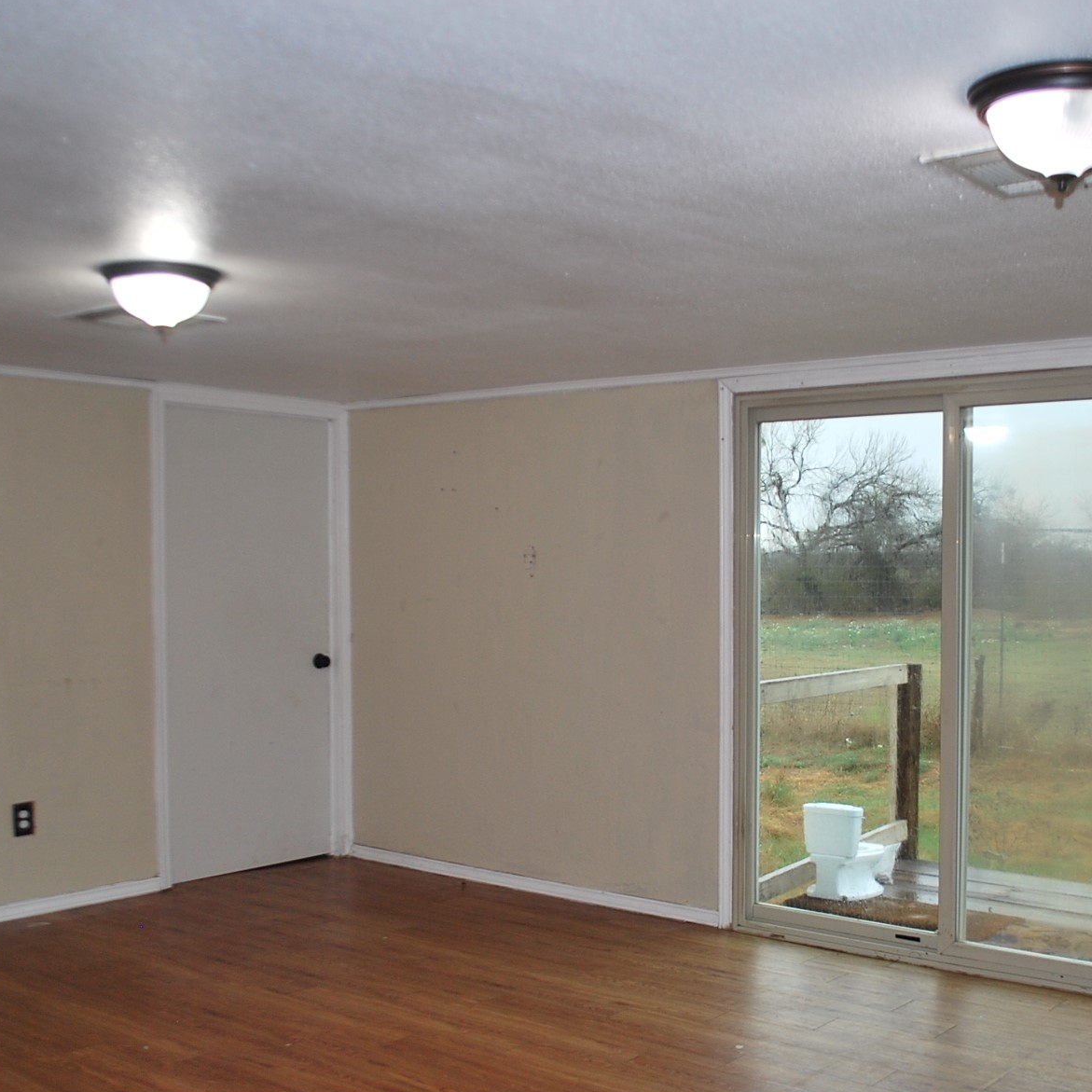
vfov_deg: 43.8
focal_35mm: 38
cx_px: 652
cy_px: 586
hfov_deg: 43.7
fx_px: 1356
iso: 200
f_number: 3.5
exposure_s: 1/60
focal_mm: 18
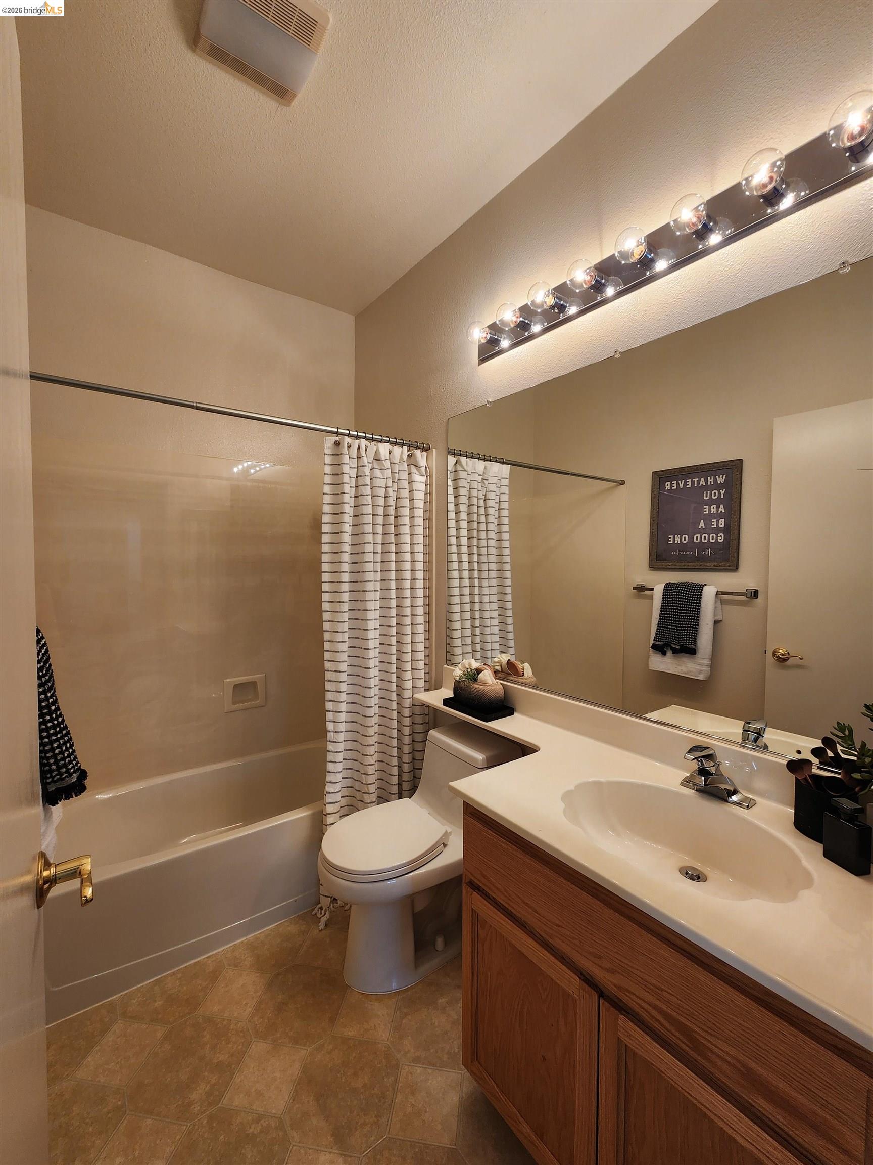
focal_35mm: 13
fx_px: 437
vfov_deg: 106.2
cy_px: 582
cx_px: 436
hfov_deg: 89.9
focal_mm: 2.2
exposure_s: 1/60
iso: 80
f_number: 2.2
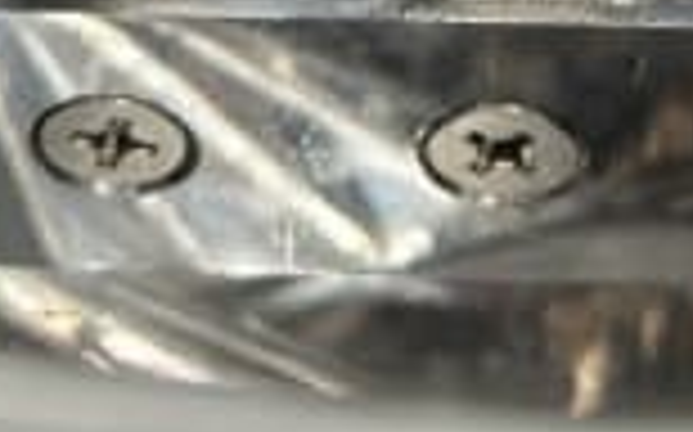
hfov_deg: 10.5
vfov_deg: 6.1
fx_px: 3737
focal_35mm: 198
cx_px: 662
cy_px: -896
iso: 160
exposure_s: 1/60
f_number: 1.78
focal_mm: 6.86
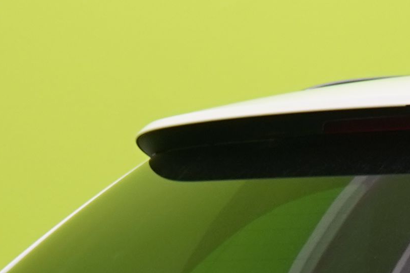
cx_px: 1007
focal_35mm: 428
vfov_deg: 3.2
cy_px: 486
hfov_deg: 4.7
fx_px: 4874
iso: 400
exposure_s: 1/30
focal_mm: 58
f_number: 5
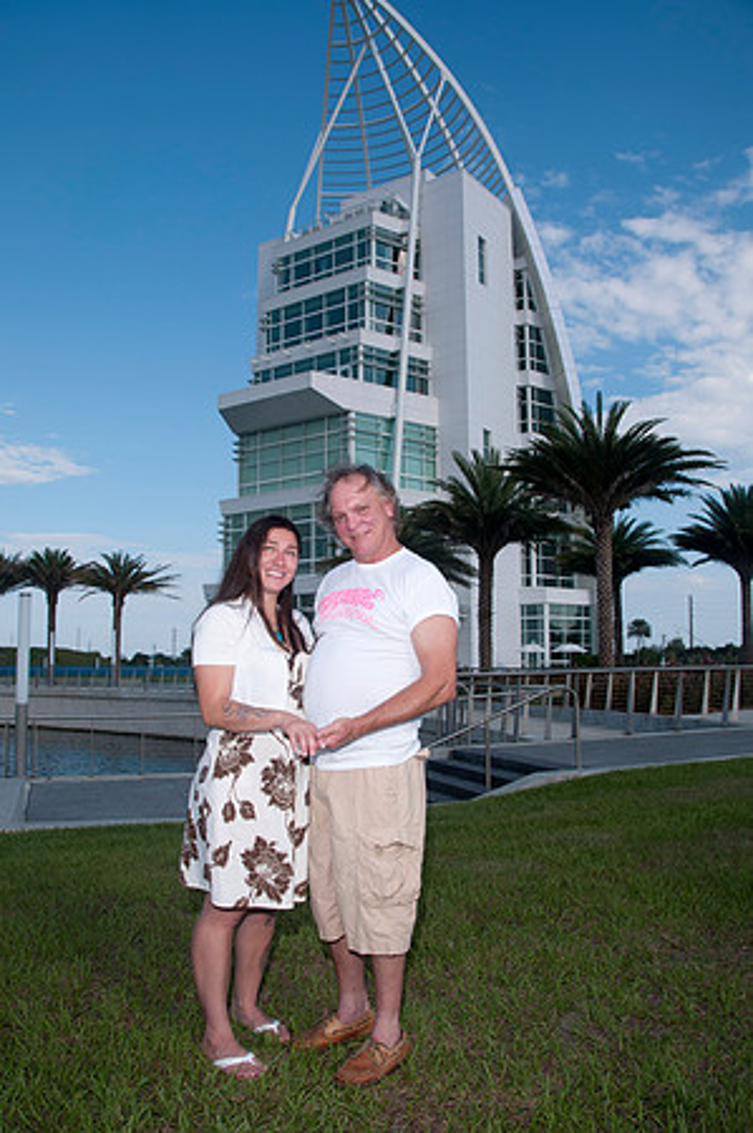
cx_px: 376
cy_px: 566
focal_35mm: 27
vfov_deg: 67.4
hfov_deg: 47.8
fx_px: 849
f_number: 9
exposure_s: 1/250
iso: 100
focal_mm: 18
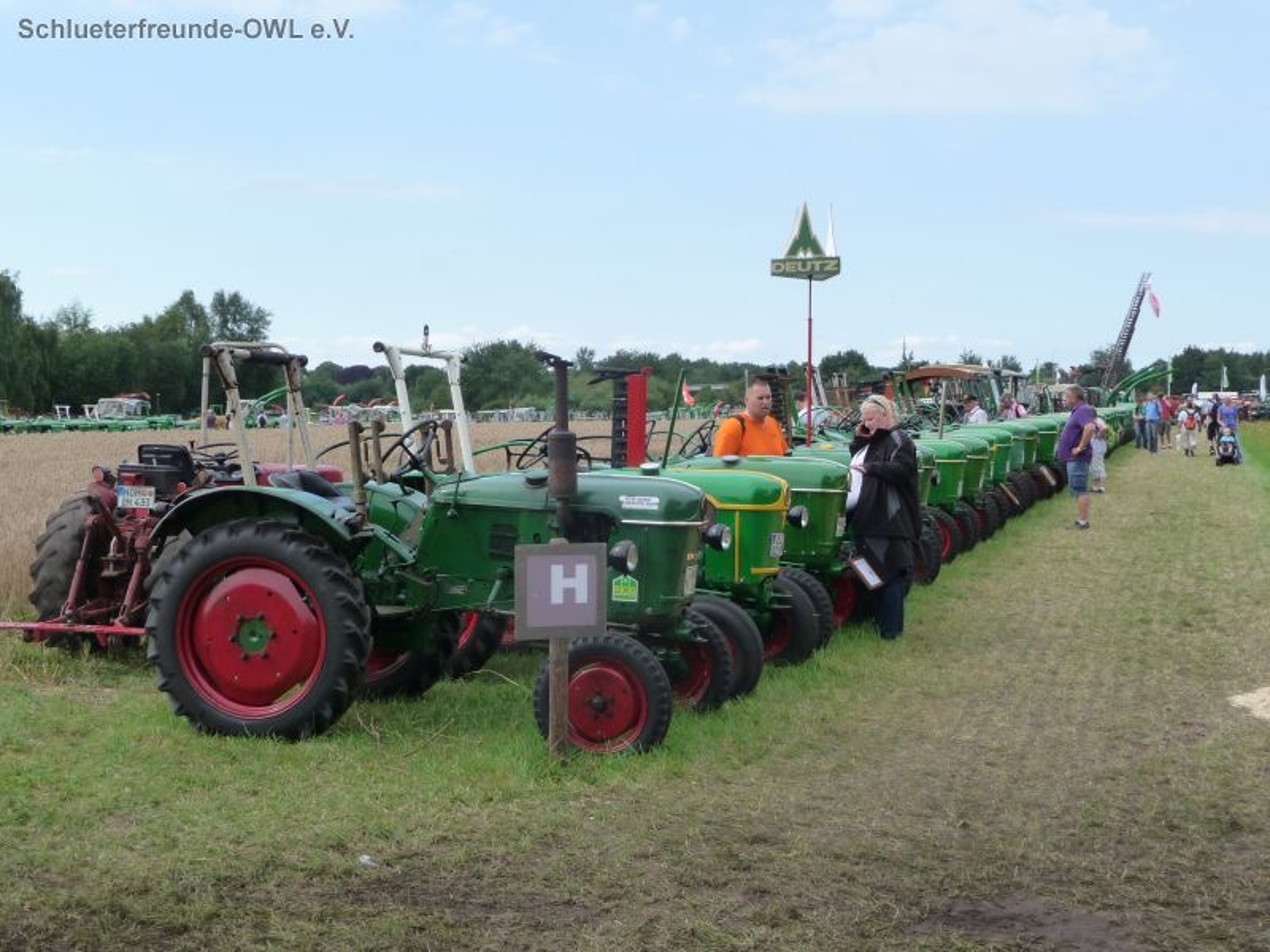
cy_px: 476
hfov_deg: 38.2
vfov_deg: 29.1
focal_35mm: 50
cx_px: 635
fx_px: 1834
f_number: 4.2
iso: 160
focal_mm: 8.5
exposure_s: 1/400
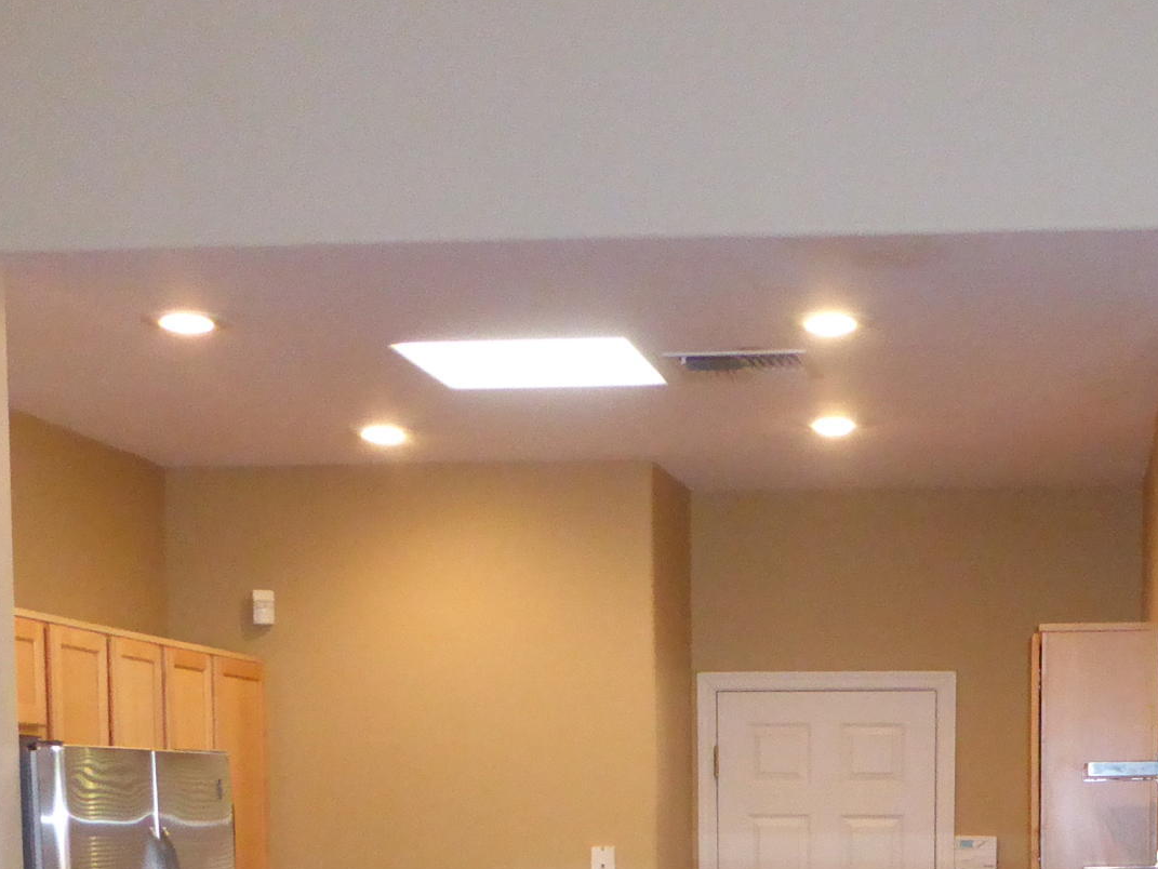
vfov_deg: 19.4
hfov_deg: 27.5
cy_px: 1123
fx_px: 2342
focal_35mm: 70
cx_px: 837
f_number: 3.3
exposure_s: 1/60
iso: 800
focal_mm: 4.3
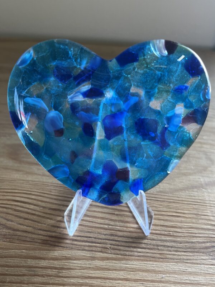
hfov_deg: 53.1
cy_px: 144
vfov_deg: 67.3
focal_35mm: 26
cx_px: 108
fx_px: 215
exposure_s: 1/120
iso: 64
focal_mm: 5.1
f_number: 1.6
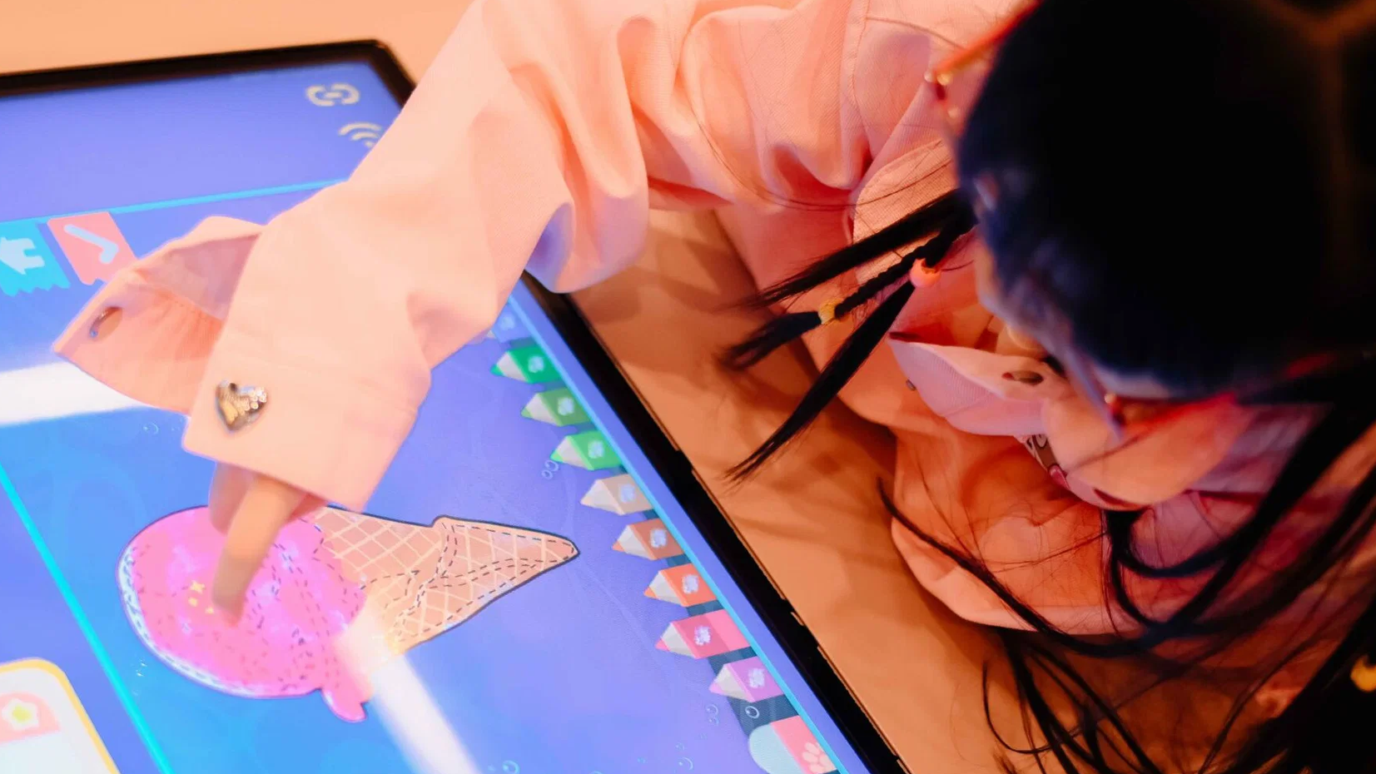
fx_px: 2773
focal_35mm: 76
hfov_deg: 27.6
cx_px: 388
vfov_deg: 15.8
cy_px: 642
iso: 1000
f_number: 1.8
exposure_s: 1/320
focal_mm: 50
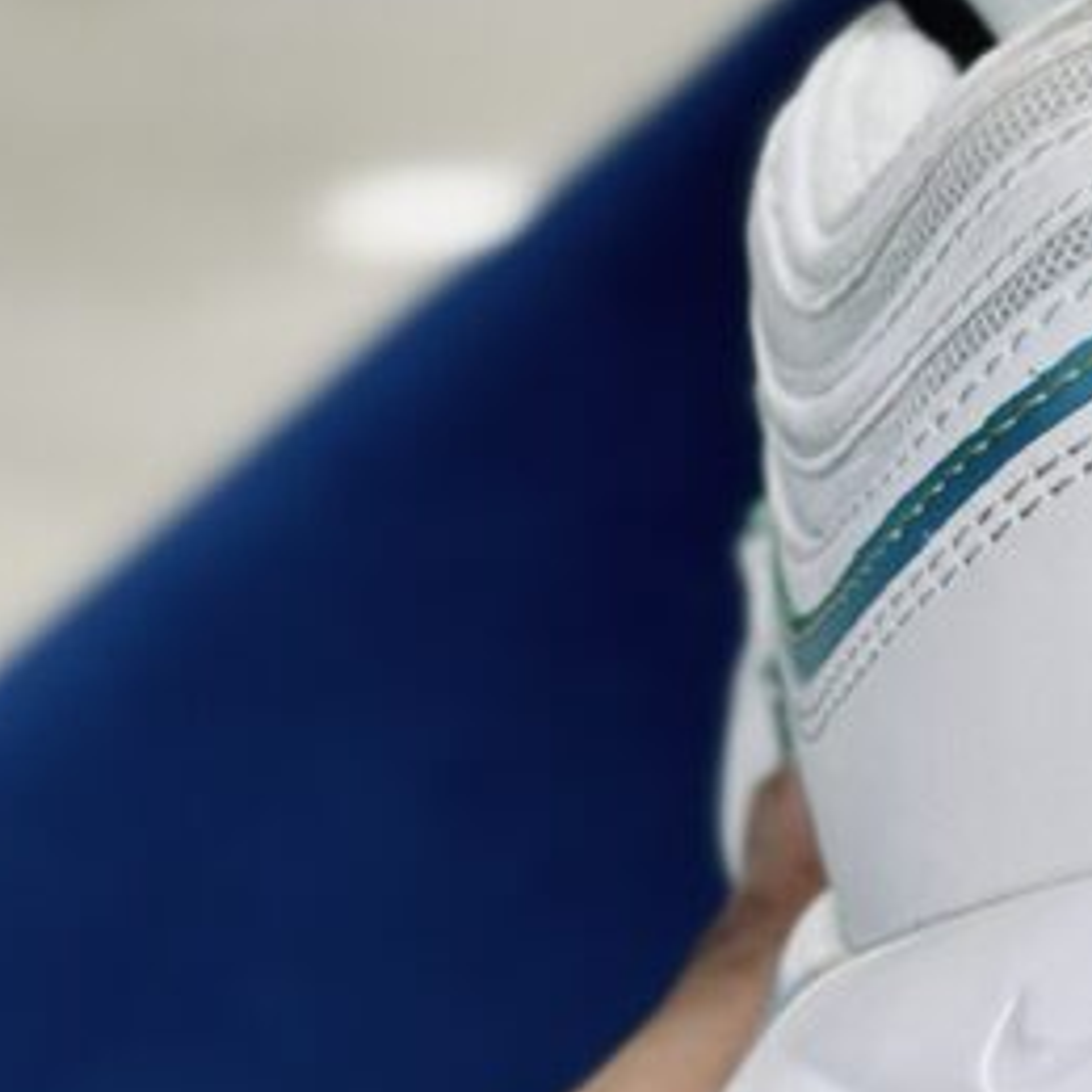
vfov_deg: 11.5
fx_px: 5425
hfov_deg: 11.3
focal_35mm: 152
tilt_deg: -57.9
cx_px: 1281
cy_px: 737
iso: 80
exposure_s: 1/125
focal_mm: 6.86
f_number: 1.78
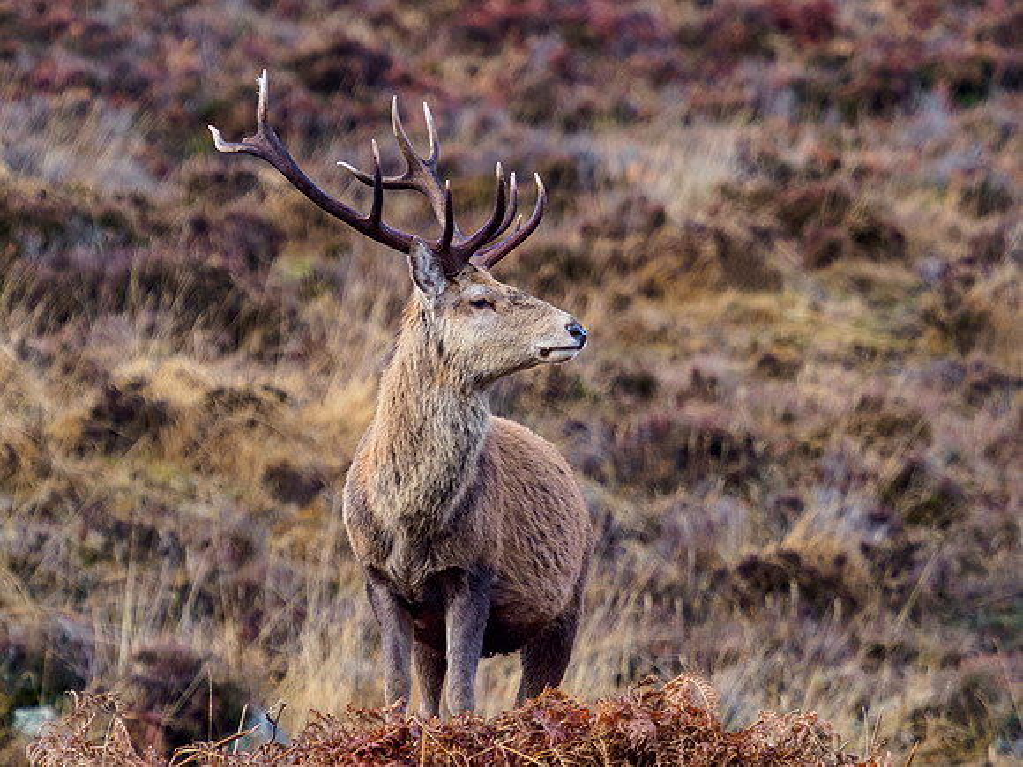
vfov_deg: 2.7
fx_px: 16306
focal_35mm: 552
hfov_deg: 3.6
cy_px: 345
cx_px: 460
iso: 1250
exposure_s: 1/200
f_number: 5.6
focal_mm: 250
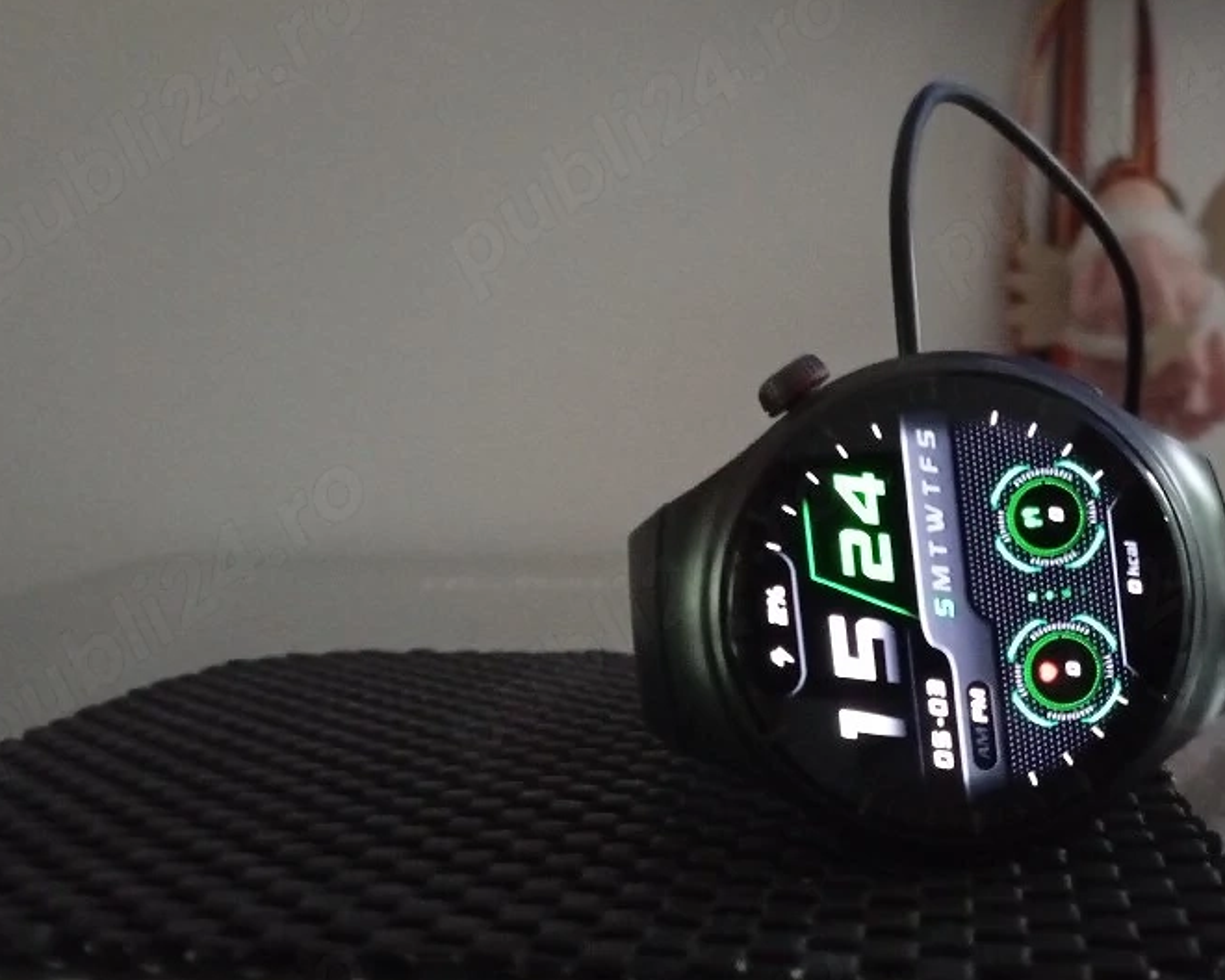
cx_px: 768
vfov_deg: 37.0
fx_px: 1450
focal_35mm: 40
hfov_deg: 45.4
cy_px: 630
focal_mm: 3.98
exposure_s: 1/14.3
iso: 6400
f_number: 1.8
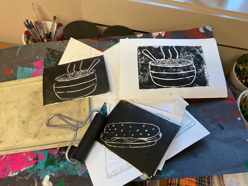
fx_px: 208
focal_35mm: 29
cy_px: 93
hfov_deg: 61.7
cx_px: 124
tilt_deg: -59.9
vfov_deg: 48.2
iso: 40
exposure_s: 1/60
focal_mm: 3
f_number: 1.8
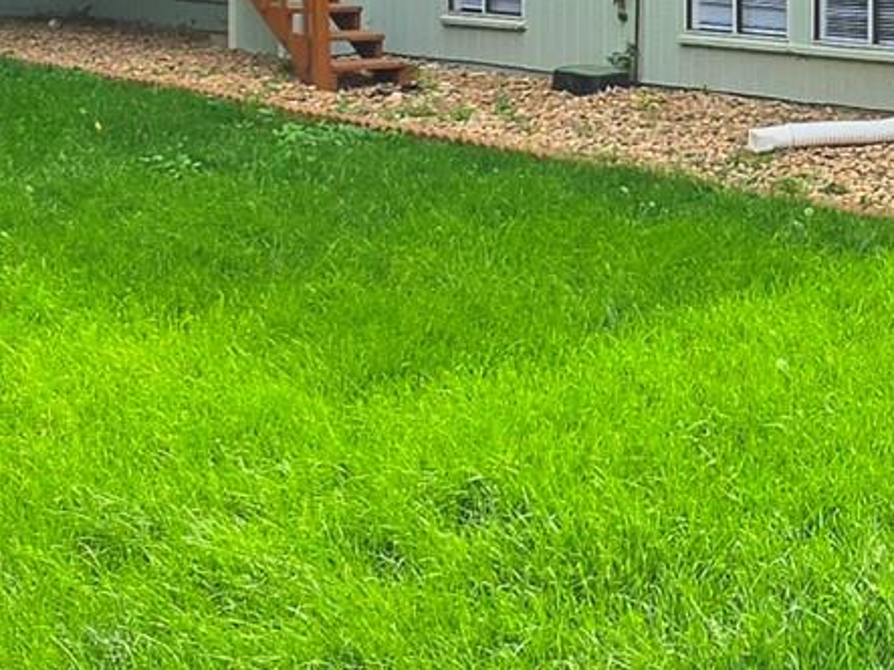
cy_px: -259
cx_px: 999
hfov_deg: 34.5
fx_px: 1214
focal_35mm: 47
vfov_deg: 25.4
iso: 32
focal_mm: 2.2
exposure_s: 1/1429
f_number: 1.9
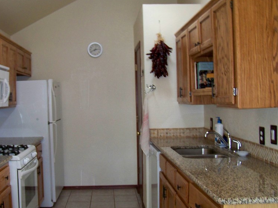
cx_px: 96
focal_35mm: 45
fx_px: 361
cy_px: 108
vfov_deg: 32.2
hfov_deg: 41.6
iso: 200
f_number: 2.8
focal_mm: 5.85
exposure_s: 1/30
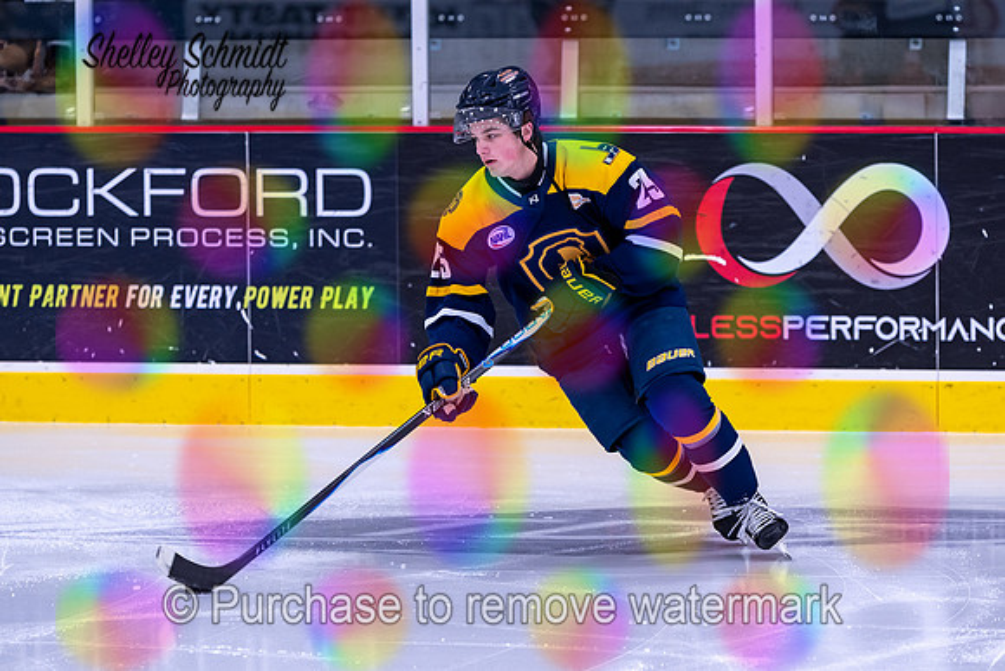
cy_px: 326
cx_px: 535
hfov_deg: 7.1
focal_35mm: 289
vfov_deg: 4.8
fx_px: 8061
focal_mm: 165
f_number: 3.2
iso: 800
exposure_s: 1/640
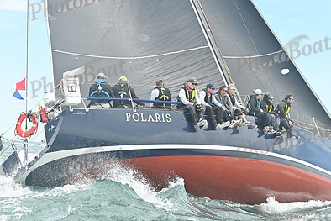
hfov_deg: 19.8
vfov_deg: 13.3
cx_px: 192
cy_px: 108
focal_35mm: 103
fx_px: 947
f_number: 5
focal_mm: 70
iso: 320
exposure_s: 1/1250
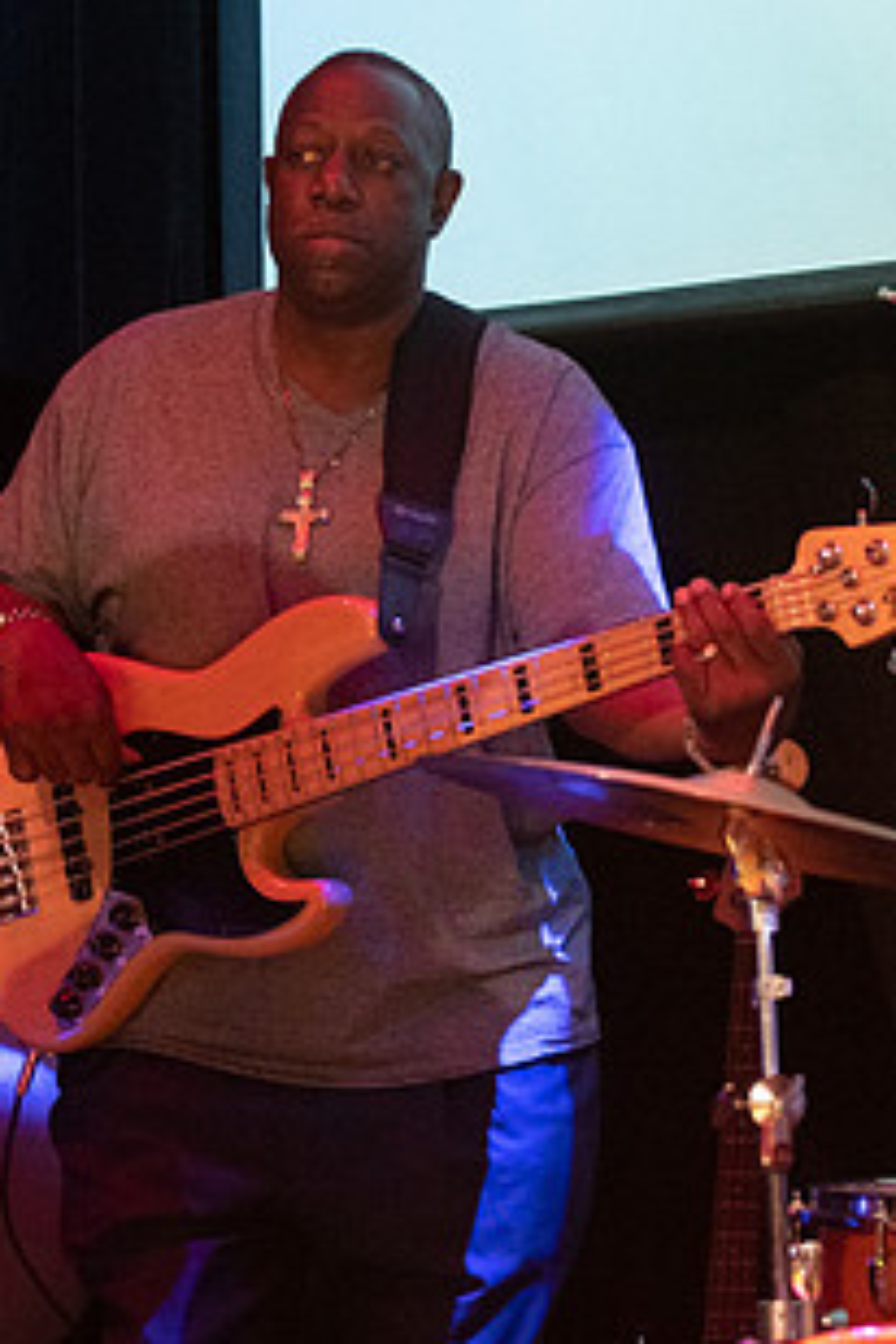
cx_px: 500
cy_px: 696
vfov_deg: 13.4
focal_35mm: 153
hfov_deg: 9.0
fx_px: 5712
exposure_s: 1/200
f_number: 3.2
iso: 3200
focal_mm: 70
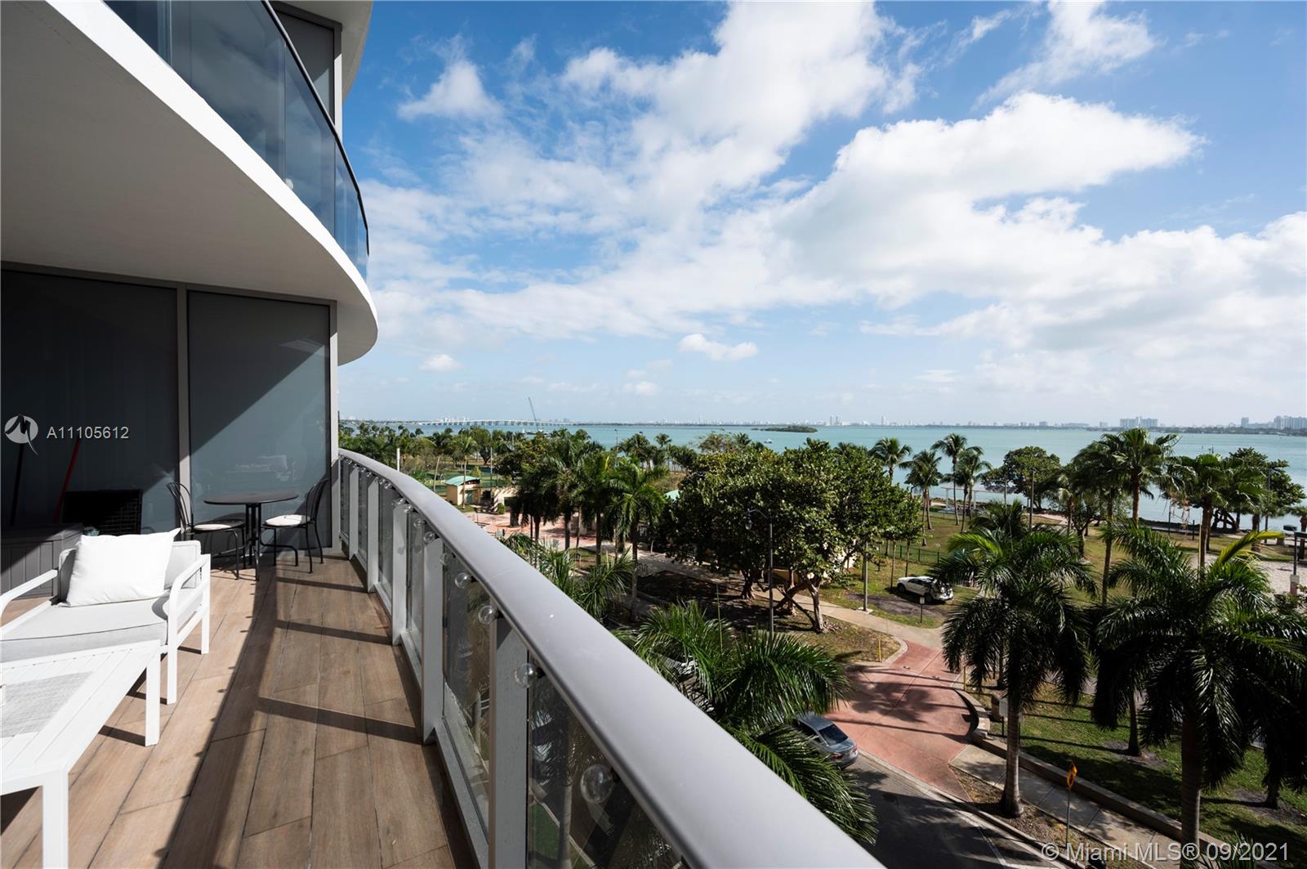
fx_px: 508
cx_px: 654
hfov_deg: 104.3
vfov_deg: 81.1
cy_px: 434
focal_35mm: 14
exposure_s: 1/500
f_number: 8
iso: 100
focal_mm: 14
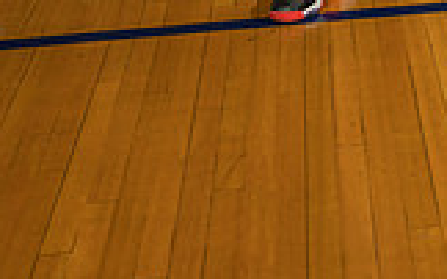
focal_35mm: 102
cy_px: -285
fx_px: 1242
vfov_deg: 11.5
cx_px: 389
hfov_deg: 20.1
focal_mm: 36
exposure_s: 1/200
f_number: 7.1
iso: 160
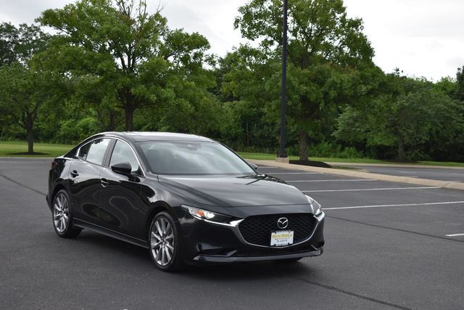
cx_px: 232
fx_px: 773
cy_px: 155
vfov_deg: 22.6
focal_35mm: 60
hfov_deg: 33.4
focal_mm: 40
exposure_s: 1/250
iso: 320
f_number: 5.6
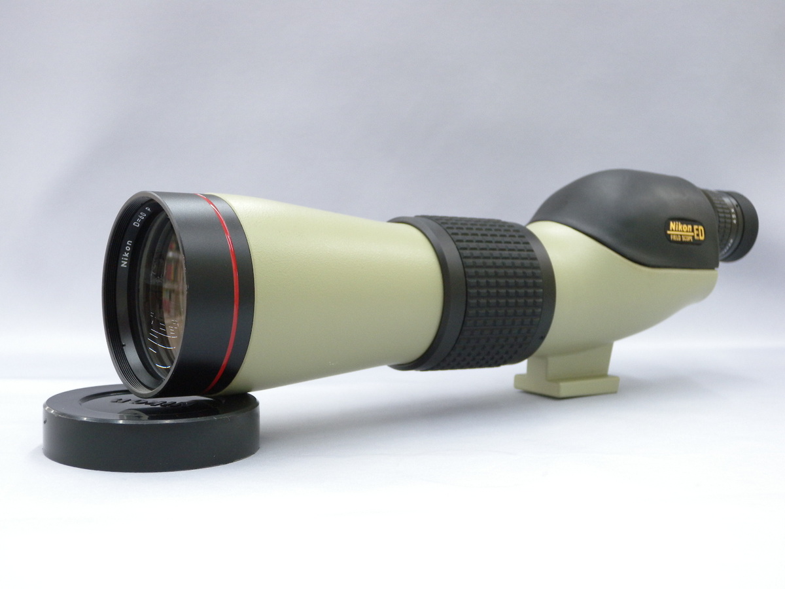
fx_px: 1066
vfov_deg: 30.9
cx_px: 392
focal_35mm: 47
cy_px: 294
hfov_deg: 40.4
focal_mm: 10
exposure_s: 1/64.2
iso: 280
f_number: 3.5
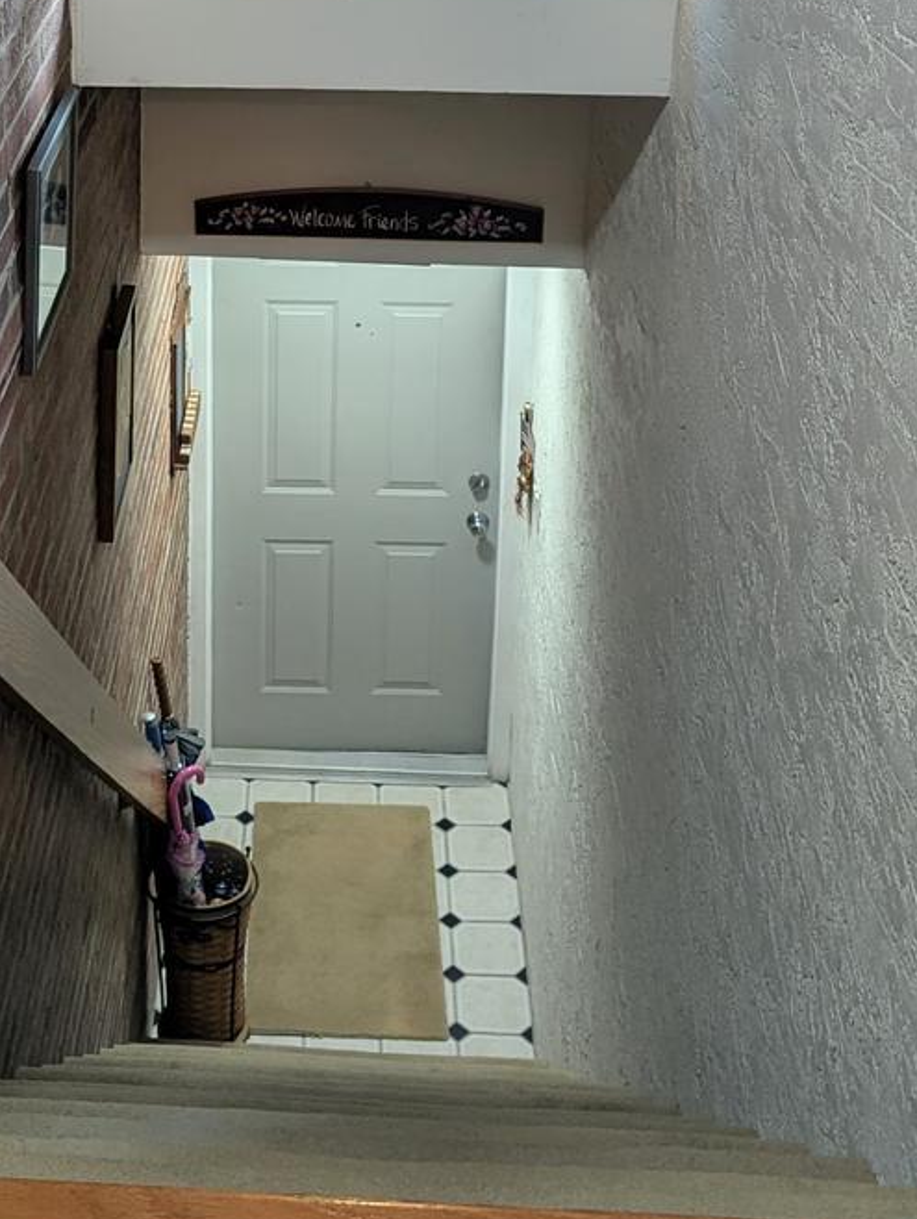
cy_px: 31
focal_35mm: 56
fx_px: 1974
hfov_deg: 25.9
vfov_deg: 31.9
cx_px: 269
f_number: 1.85
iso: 121
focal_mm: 6.81
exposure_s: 1/24
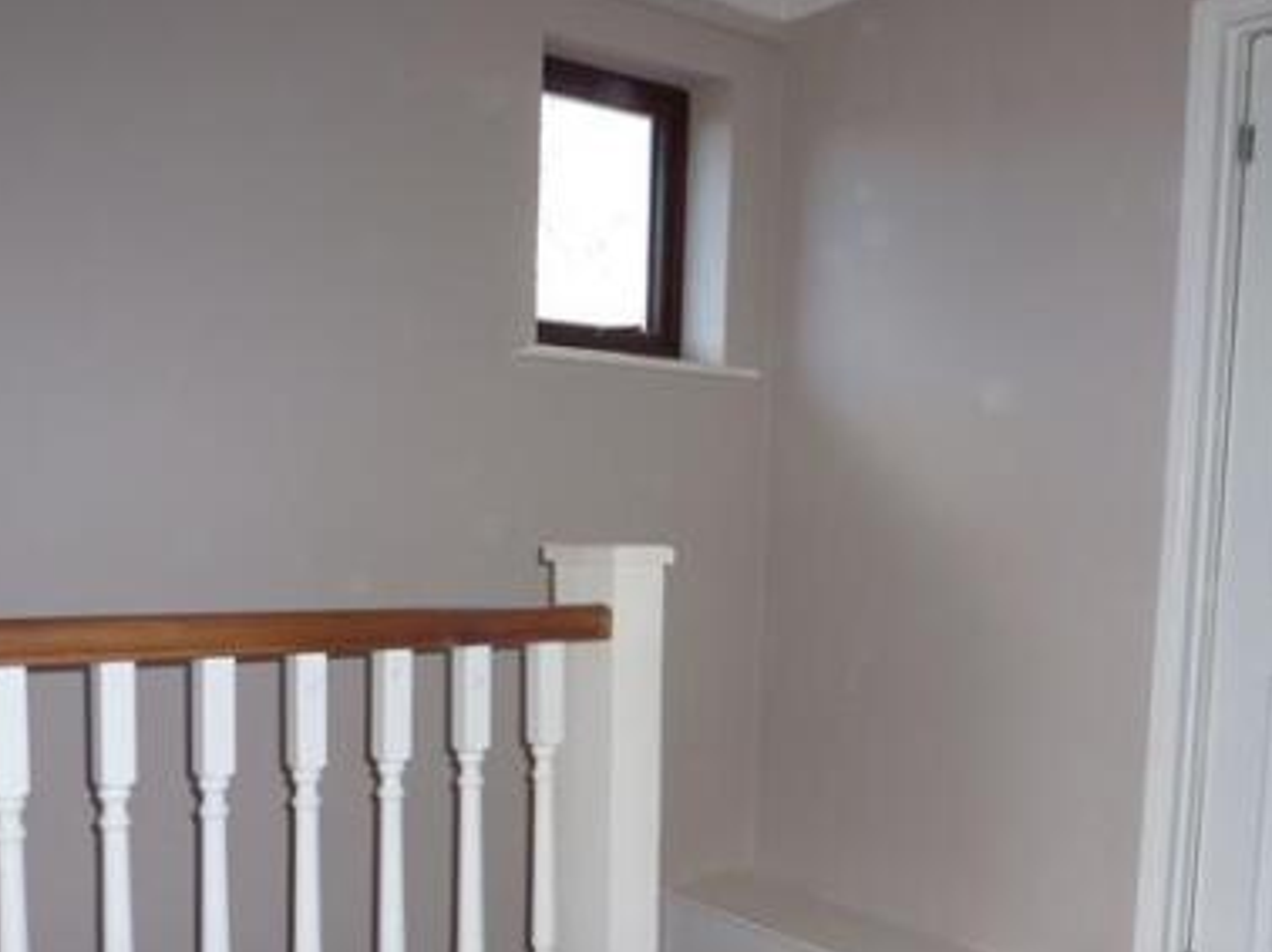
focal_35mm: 37
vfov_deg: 38.0
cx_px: 658
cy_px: 671
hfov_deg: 50.2
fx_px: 1359
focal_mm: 4.3
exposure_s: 1/60
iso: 160
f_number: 3.3
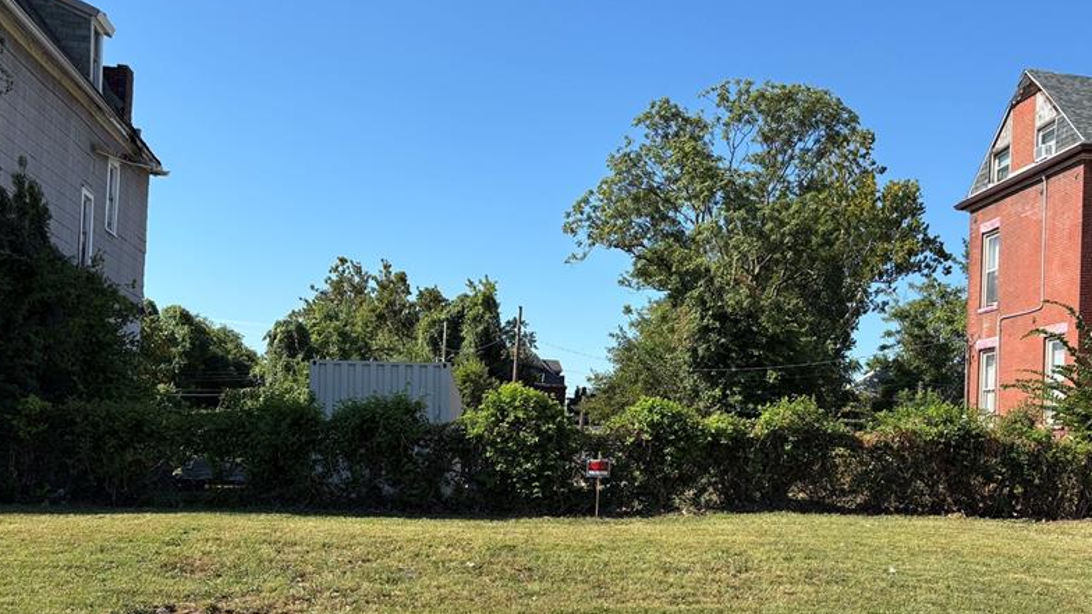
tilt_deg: +3.4
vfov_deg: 31.6
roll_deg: -3.4
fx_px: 1071
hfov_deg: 53.9
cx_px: 606
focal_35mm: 37
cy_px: 430
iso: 50
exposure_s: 1/2151
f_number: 1.6
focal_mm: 5.96
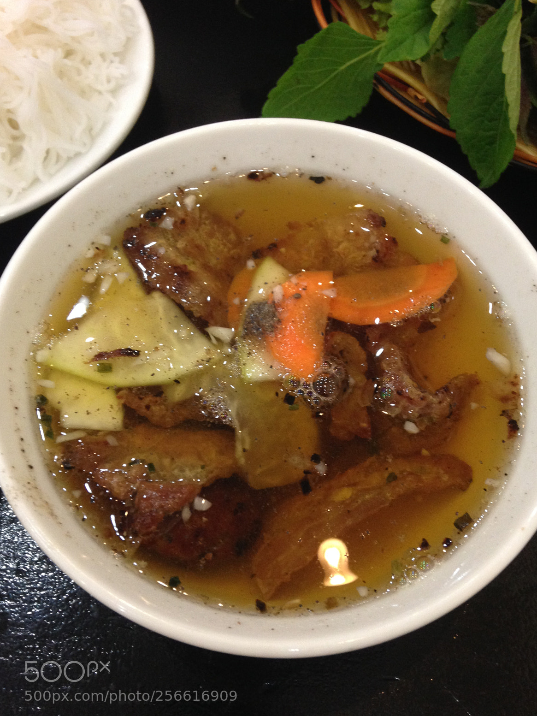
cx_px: 272
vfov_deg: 54.0
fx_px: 703
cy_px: 363
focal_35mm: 34
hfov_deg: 41.8
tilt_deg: -62.1
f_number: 2.4
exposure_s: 1/20
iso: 200
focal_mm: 4.12
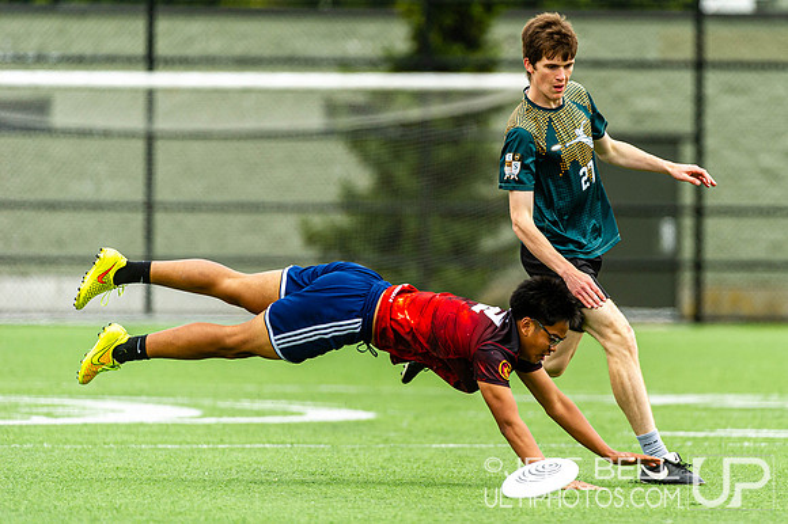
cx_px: 513
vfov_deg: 2.9
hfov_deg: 4.4
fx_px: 10256
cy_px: 262
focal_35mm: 469
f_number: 4
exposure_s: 1/1600
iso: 450
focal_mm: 360
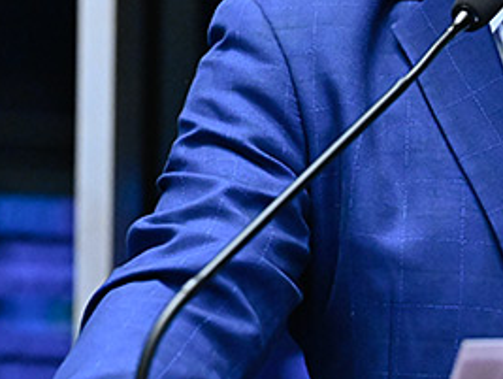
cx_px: 650
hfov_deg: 5.5
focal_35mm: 355
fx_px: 5165
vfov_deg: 4.2
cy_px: 53
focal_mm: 115
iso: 6400
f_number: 4
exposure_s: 1/200
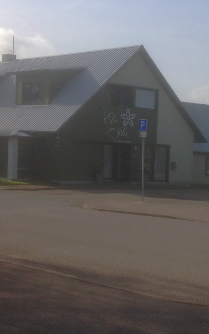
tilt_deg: +0.1
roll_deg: -2.7
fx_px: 547
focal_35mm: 60
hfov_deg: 21.6
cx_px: 126
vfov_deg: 34.0
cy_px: 168
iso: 50
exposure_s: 1/1890
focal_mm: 4.28
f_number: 2.4
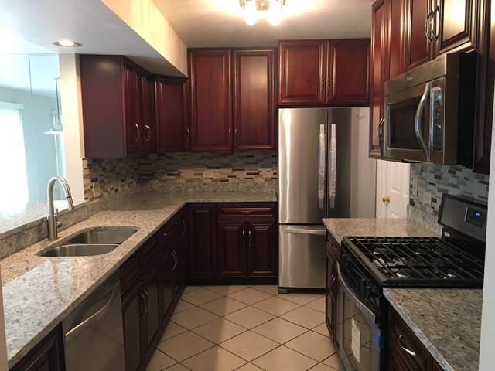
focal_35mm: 29
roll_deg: +0.5
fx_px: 415
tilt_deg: -6.4
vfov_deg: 48.2
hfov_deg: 61.7
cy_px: 186
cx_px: 248
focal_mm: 4.15
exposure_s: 1/30
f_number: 2.2
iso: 125
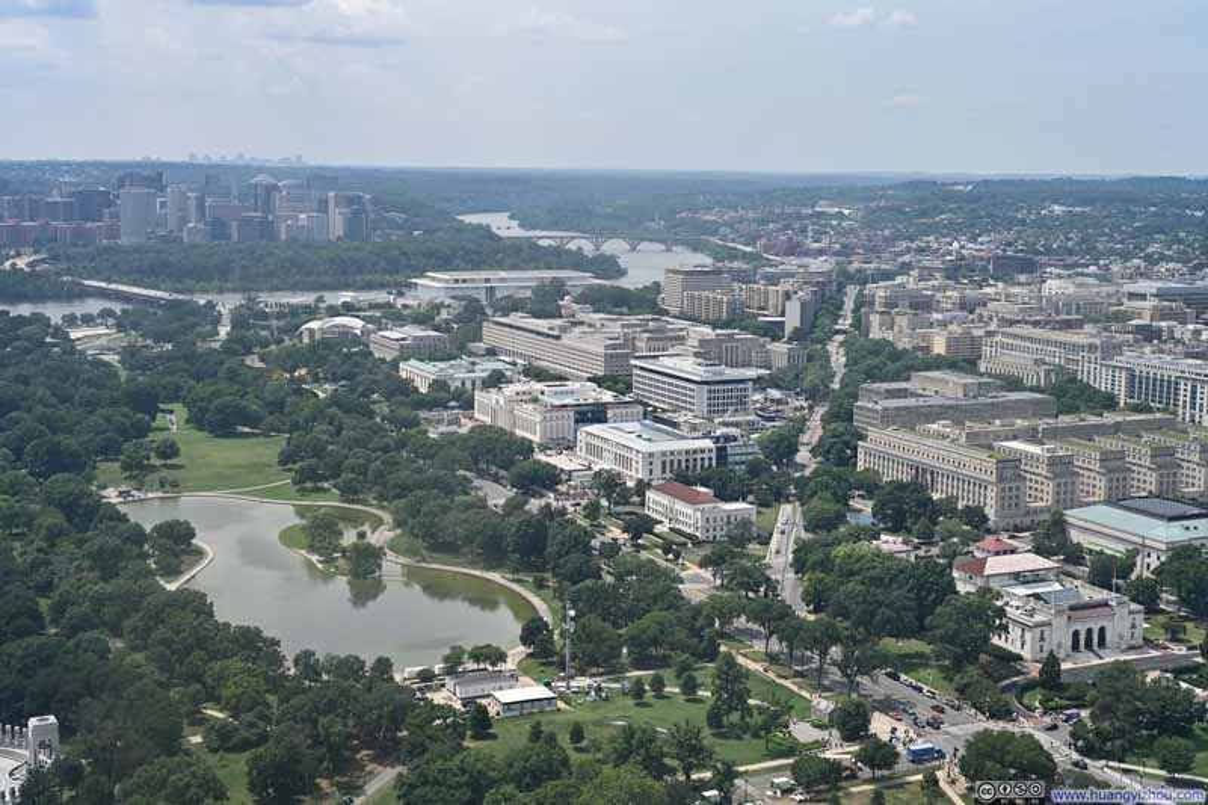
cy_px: 402
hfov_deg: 42.8
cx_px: 604
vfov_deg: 29.2
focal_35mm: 46
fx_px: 1543
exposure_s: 1/640
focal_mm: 46
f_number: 5.6
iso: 64
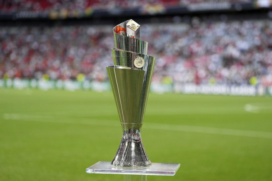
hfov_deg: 18.4
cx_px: 136
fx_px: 839
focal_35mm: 111
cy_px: 90
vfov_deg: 12.3
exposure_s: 1/2000
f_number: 2.8
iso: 2000
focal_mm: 111
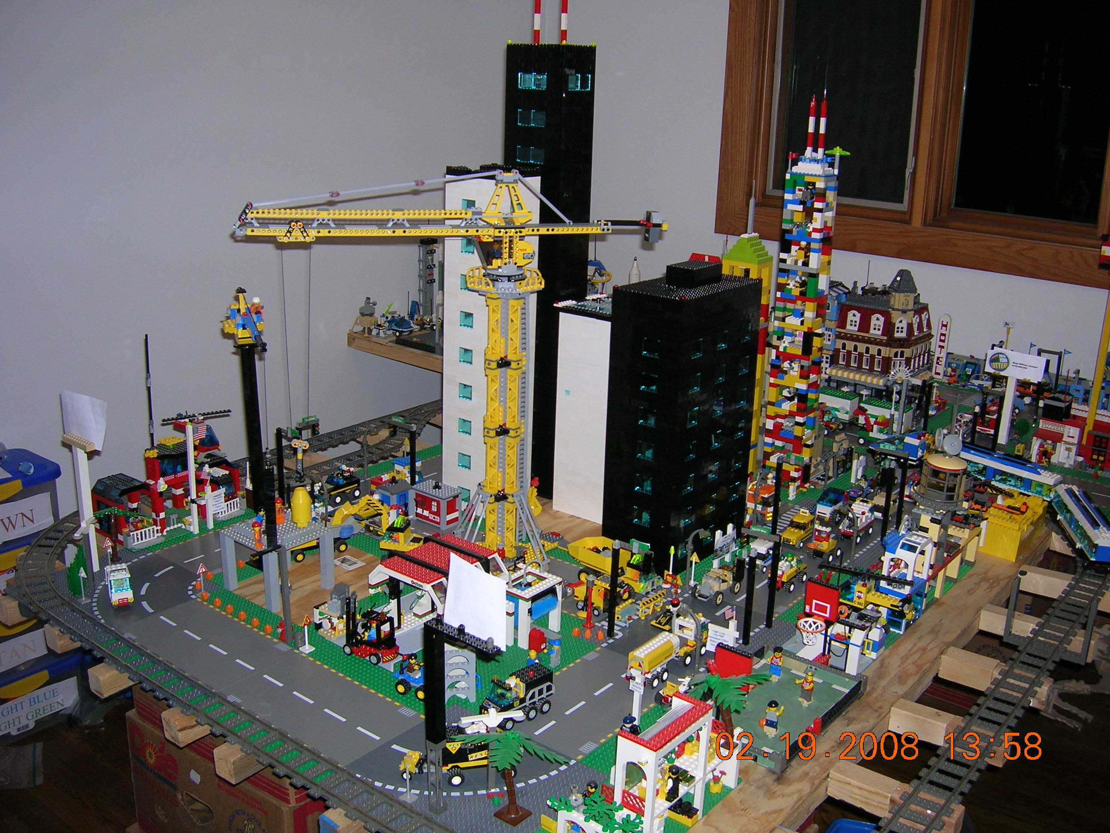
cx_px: 555
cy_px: 416
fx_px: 1090
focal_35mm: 34
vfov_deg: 41.8
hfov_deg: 54.0
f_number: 2.9
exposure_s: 1/60.1
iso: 62
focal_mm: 5.7
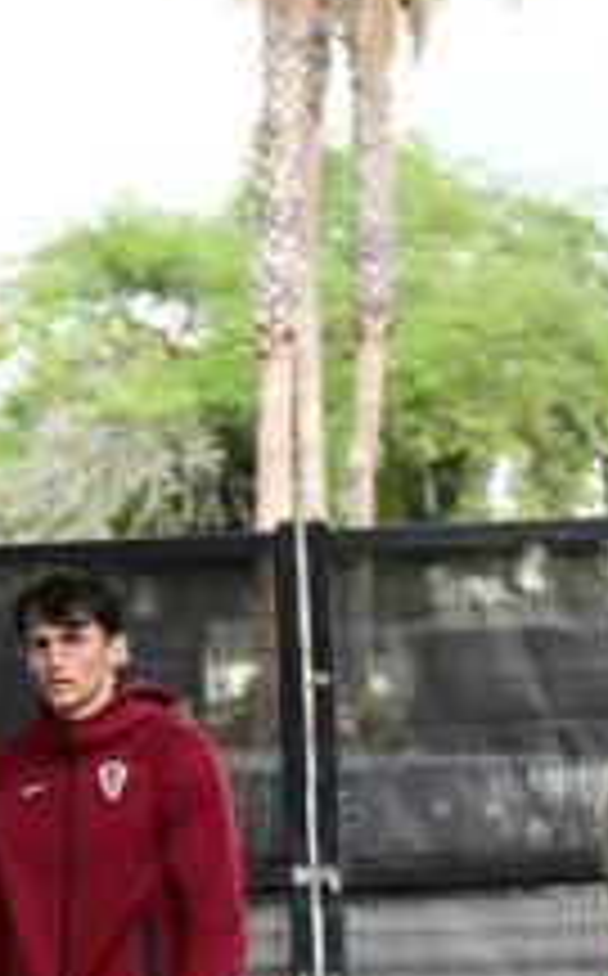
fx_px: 7421
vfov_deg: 7.5
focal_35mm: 279
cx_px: -504
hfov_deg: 4.6
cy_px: 924
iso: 3200
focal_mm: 52
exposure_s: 1/8000
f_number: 3.2
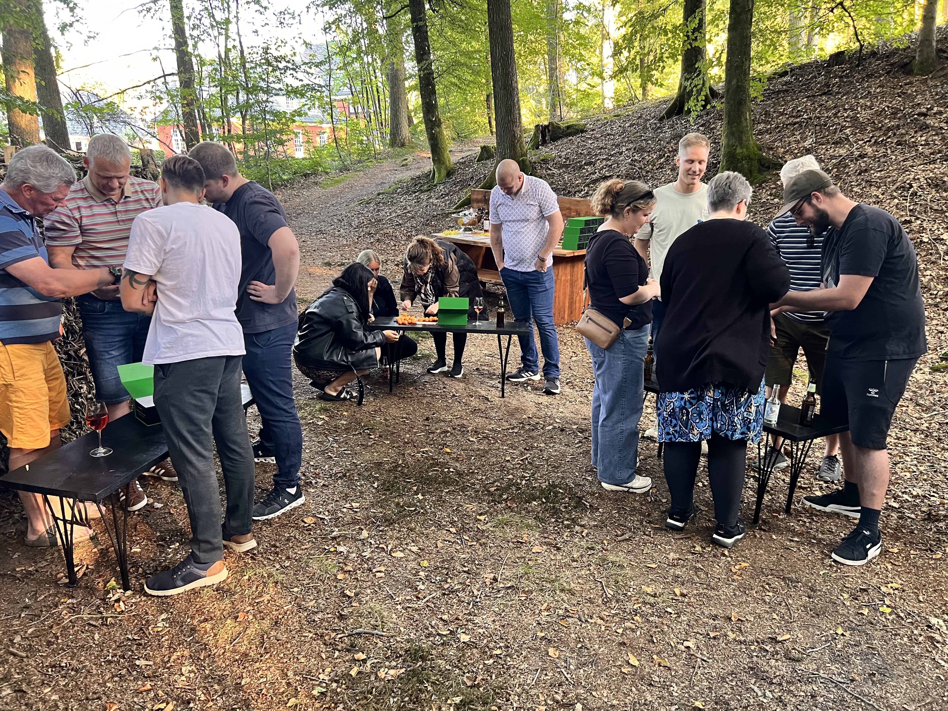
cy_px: 356
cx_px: 474
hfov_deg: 67.3
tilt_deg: -14.6
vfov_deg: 53.1
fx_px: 712
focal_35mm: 26
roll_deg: +2.3
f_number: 1.5
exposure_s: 1/60
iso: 250
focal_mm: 5.7
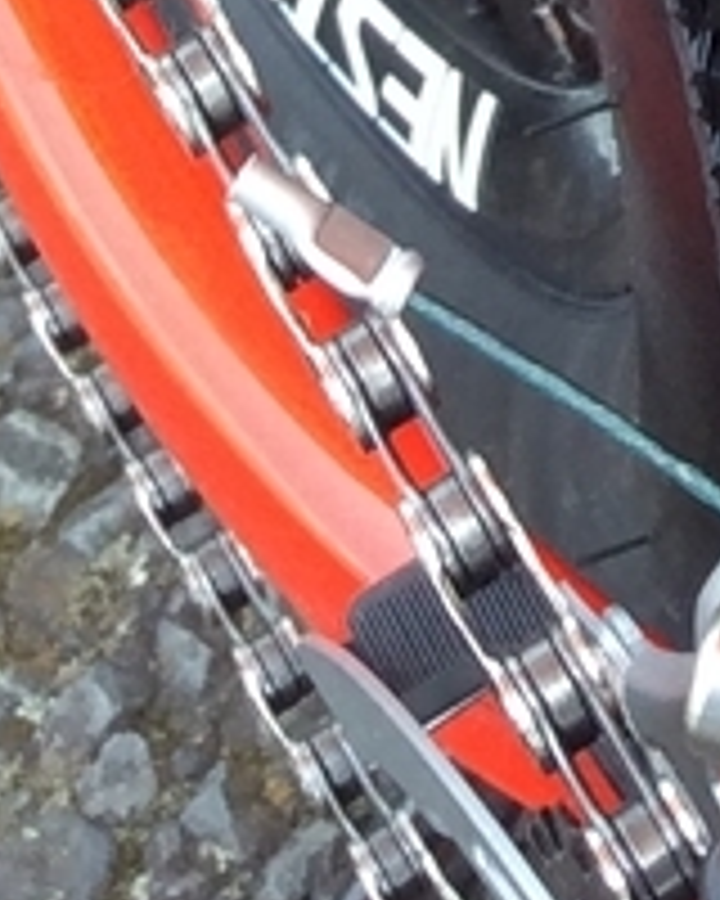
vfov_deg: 8.8
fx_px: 4981
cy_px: -1634
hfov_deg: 8.0
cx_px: 1256
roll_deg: +1.1
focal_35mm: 187
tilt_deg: -41.0
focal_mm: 3.3
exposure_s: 1/120
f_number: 2.4
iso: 32
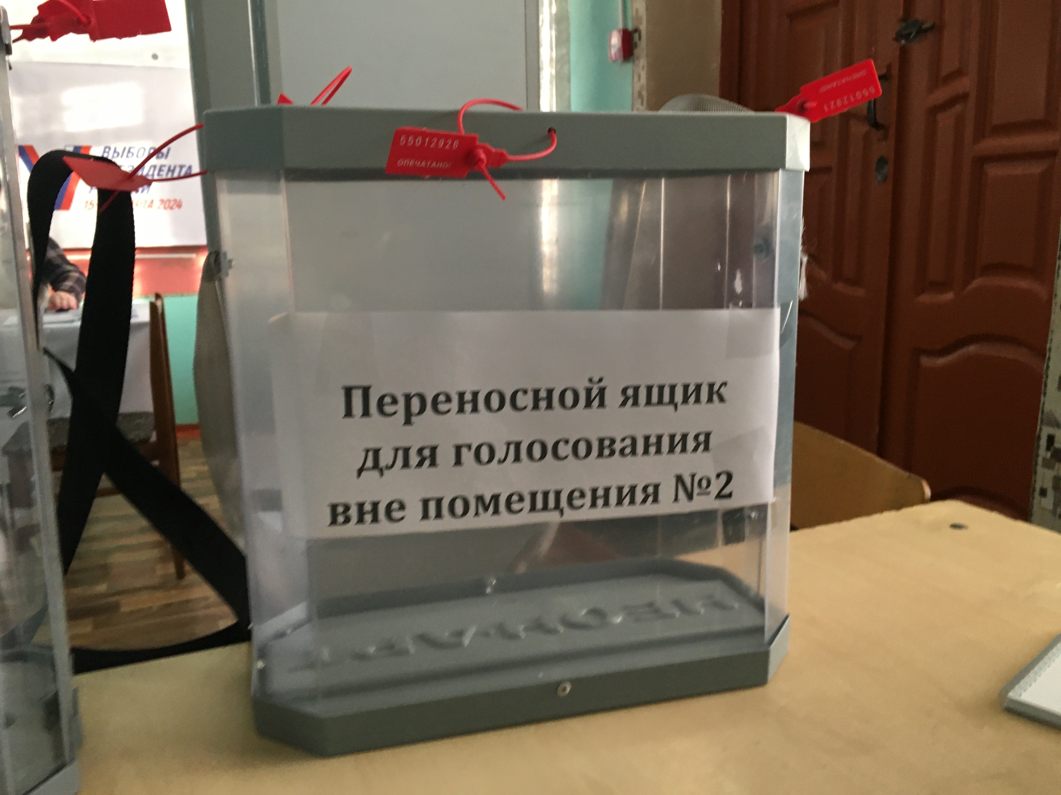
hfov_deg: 61.7
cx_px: 530
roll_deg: +2.6
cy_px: 398
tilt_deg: -12.3
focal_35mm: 29
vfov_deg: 48.2
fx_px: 889
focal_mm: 4.15
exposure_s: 1/33
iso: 160
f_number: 2.2
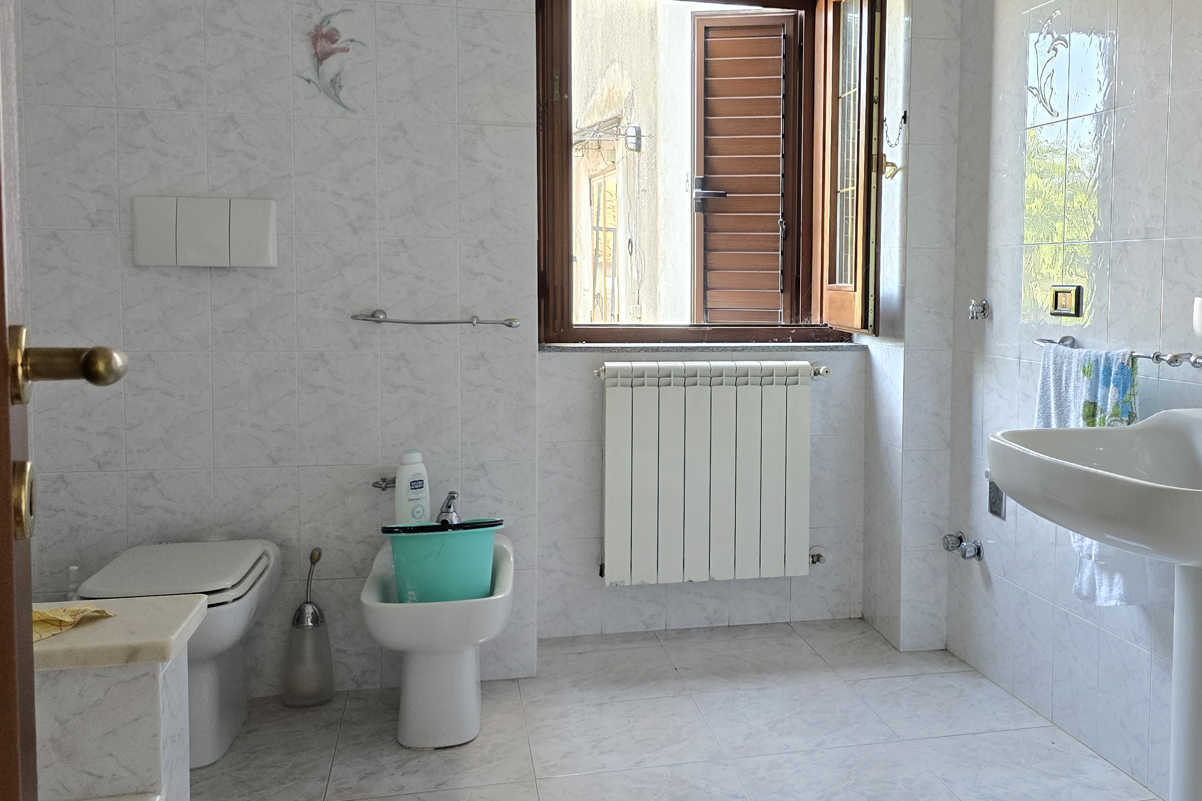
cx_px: 792
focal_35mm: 35
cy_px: 360
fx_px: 1169
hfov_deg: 53.5
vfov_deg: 37.8
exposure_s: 1/100
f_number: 1.7
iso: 400
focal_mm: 6.3
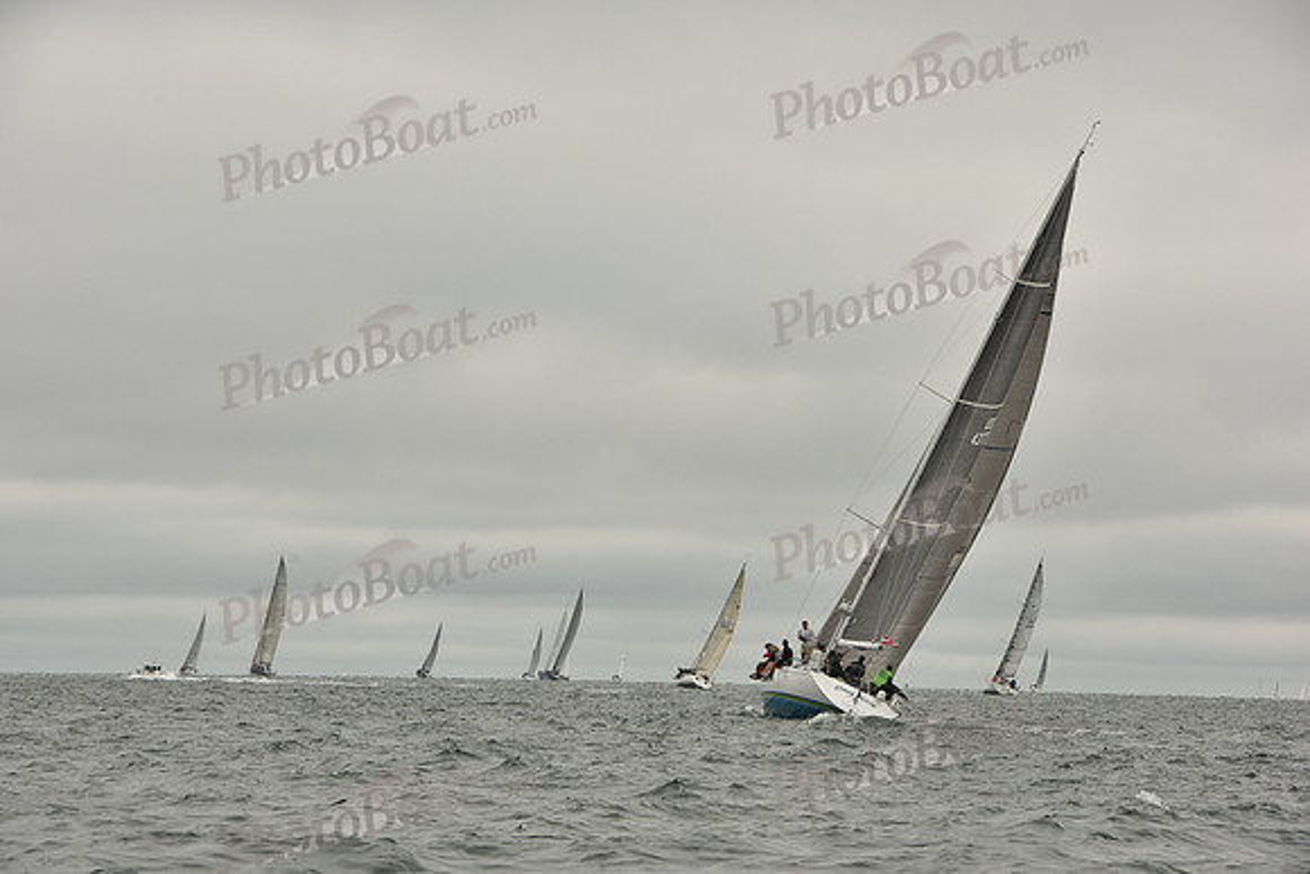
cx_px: 655
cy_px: 437
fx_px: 4549
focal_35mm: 125
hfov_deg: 16.4
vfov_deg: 11.0
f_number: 10
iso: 320
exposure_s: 1/800
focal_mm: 125
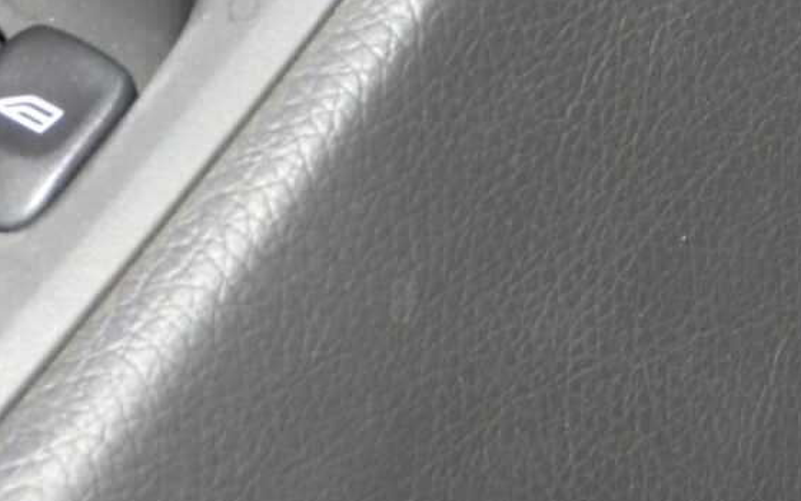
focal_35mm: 310
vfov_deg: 4.2
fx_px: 6767
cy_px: -133
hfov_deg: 6.8
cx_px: 169
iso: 100
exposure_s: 1/400
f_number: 4
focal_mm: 20.7
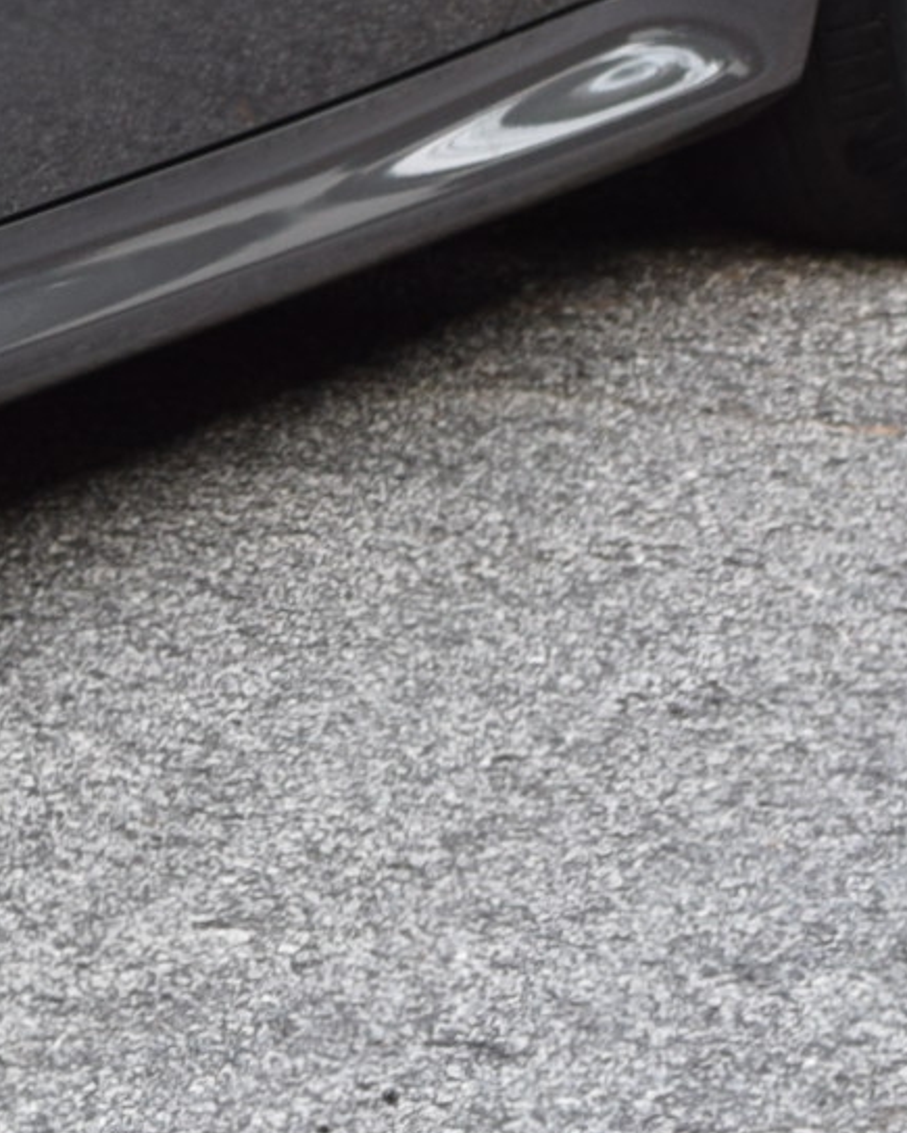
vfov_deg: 7.1
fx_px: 9105
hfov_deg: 5.5
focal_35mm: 272
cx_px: -1197
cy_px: -154
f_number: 5
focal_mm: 35
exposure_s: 1/100
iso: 400
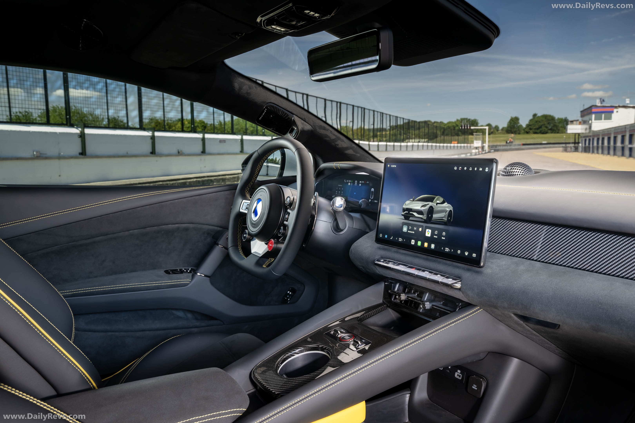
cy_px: 212
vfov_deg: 44.3
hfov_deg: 62.8
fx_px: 520
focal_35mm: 30
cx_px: 318
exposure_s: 1/30
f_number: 8
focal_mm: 29.5
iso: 250
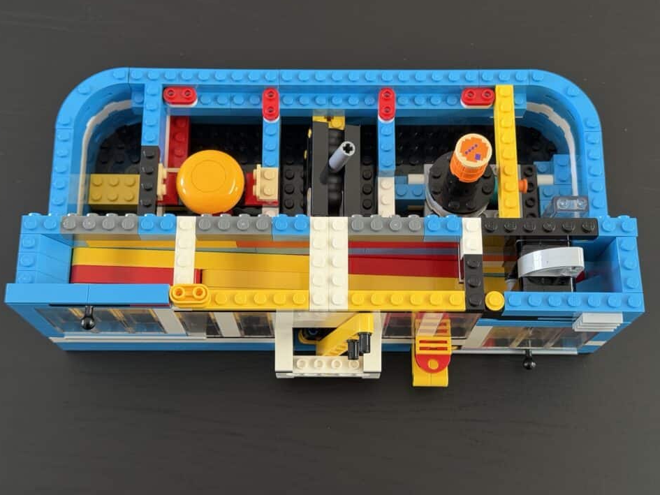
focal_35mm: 52
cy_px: 228
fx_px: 992
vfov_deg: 28.0
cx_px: 325
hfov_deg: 36.8
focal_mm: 6.76
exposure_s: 1/59
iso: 200
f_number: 1.78
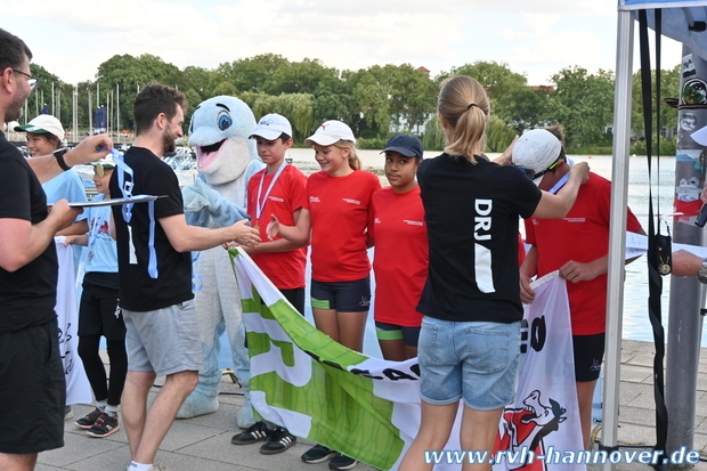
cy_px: 236
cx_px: 354
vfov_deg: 26.5
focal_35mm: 51
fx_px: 1001
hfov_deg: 38.9
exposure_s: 1/250
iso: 140
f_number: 5.6
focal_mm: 34
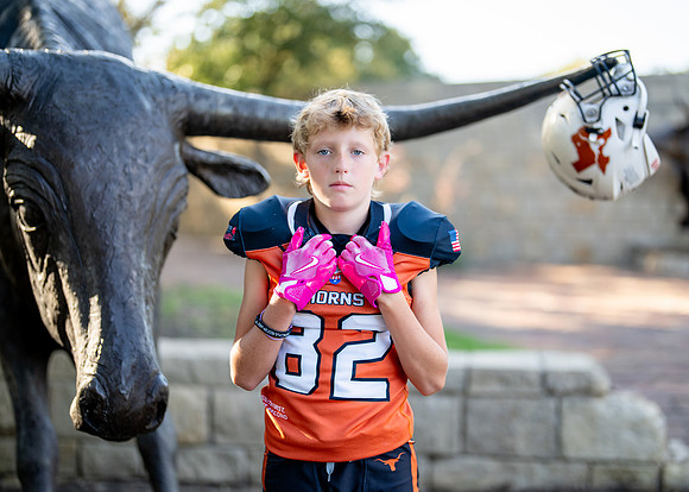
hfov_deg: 35.6
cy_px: 248
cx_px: 365
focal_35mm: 55
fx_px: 1072
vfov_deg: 25.8
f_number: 1.2
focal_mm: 50
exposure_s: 1/2000
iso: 200
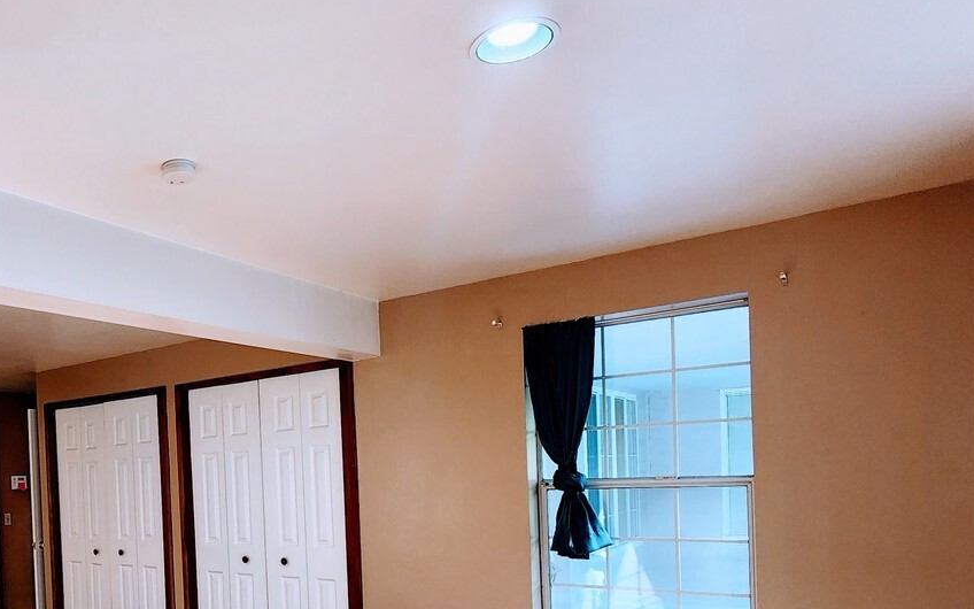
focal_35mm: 26
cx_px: 232
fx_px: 690
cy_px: 480
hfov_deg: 65.7
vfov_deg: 45.4
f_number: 2.2
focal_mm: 2.2
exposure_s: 1/60
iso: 125
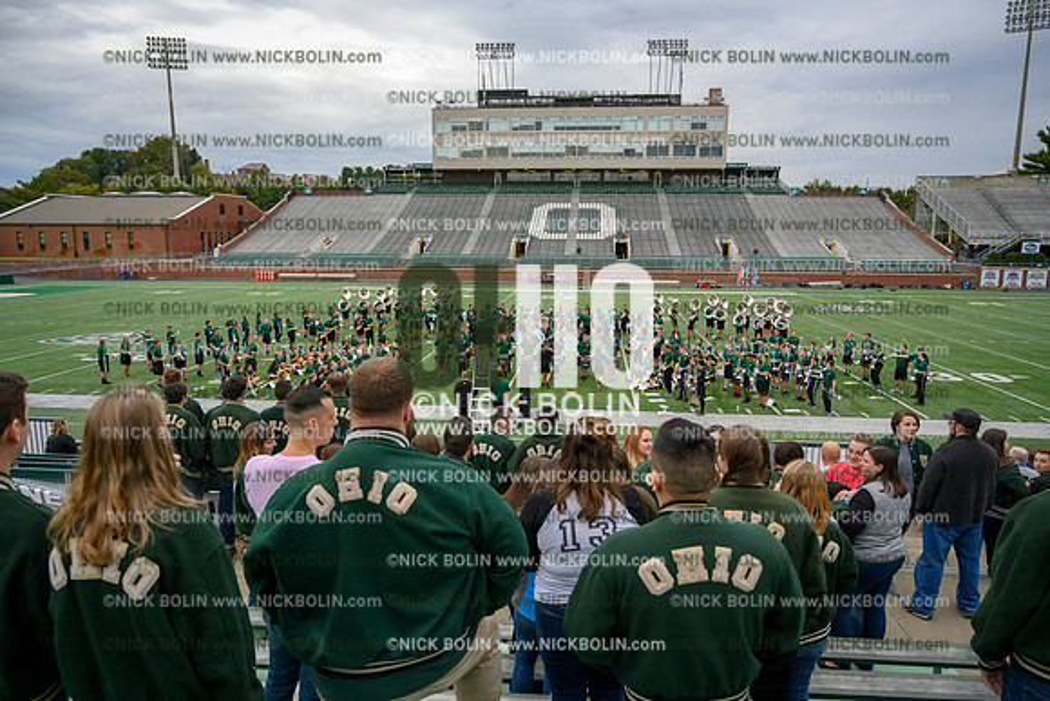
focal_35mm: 26
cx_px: 525
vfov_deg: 50.4
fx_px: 744
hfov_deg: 70.4
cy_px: 350
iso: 2000
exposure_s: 1/800
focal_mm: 25.5
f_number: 4
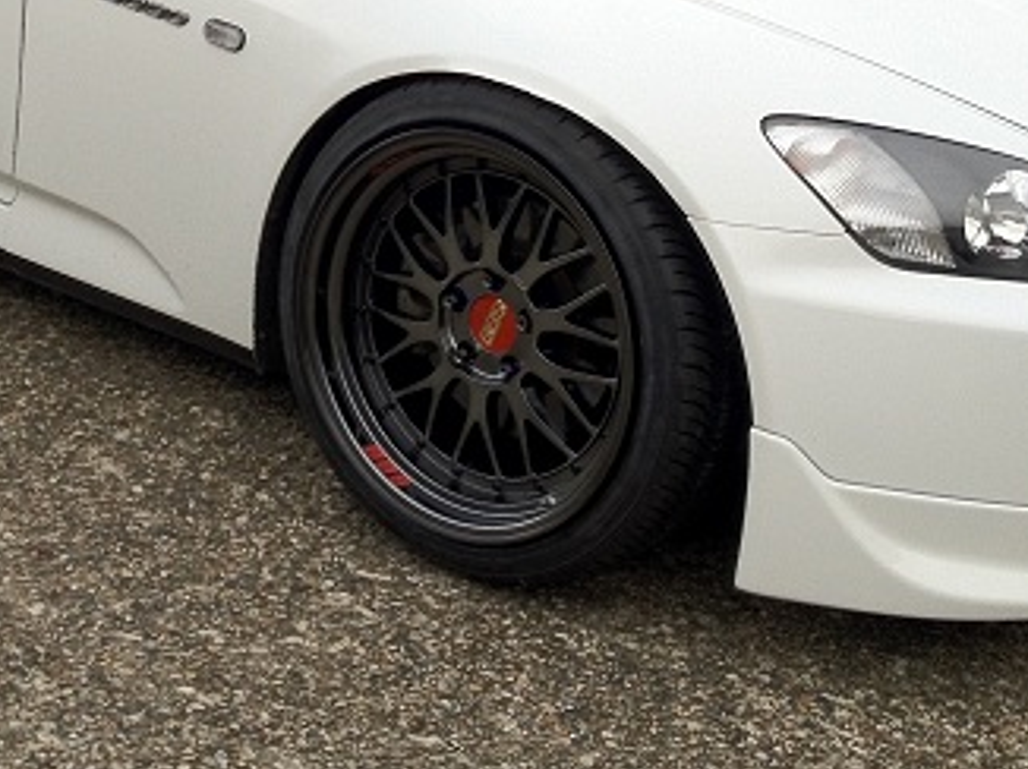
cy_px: -41
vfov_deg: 16.7
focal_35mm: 86
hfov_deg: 22.7
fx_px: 2552
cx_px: 369
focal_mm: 4.28
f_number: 2.4
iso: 64
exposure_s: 1/421
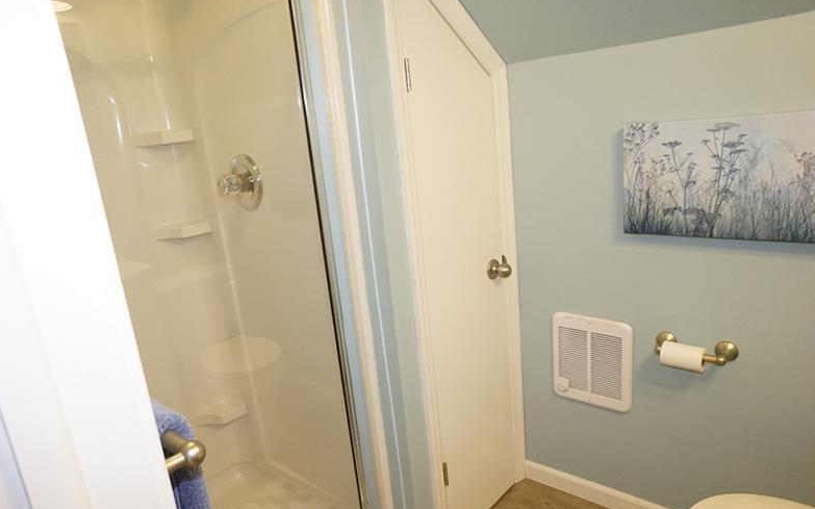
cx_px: 407
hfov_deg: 72.6
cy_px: 265
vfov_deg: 49.2
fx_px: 555
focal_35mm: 25
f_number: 5.6
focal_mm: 16
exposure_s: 1/160
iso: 3200
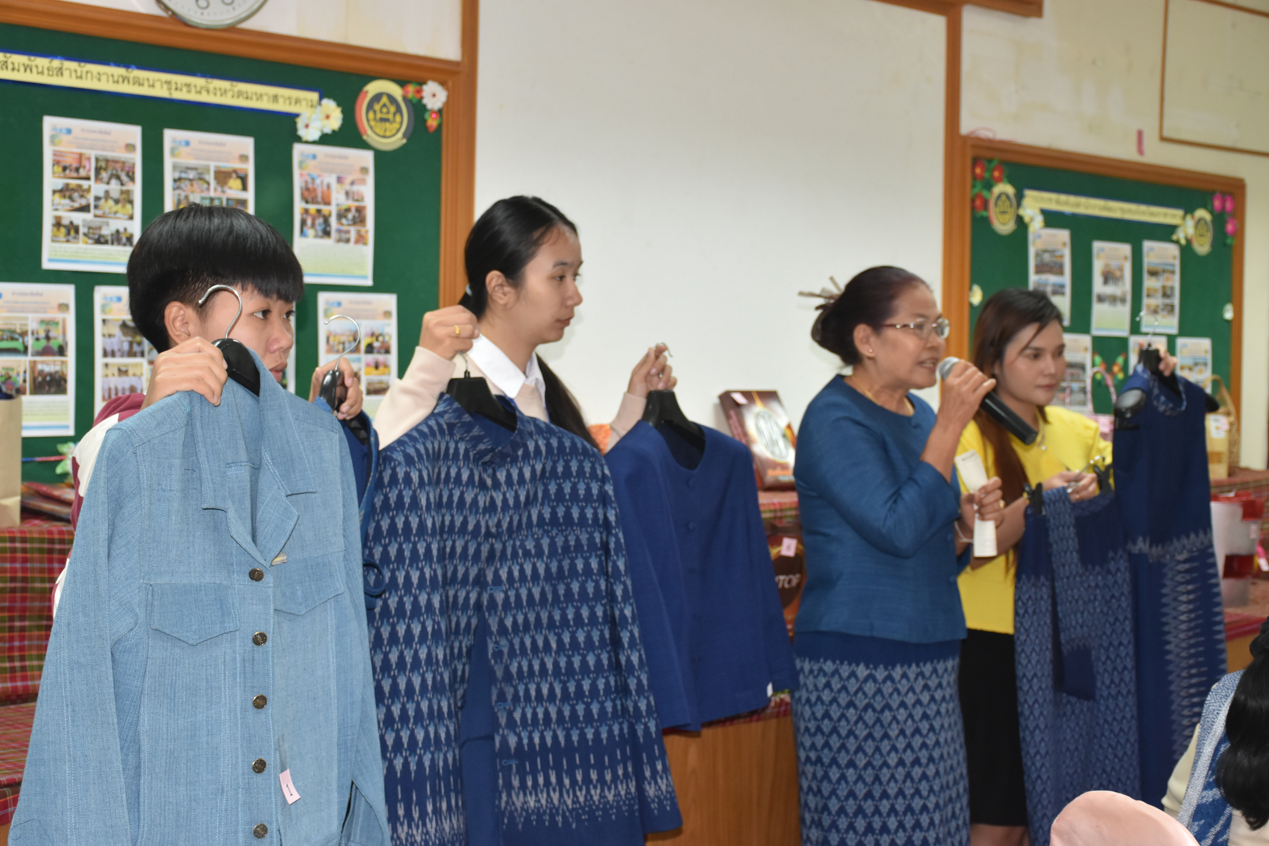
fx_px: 1850
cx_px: 634
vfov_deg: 25.8
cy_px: 423
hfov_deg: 37.9
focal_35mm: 52
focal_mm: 35
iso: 800
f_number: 4.5
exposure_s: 1/80
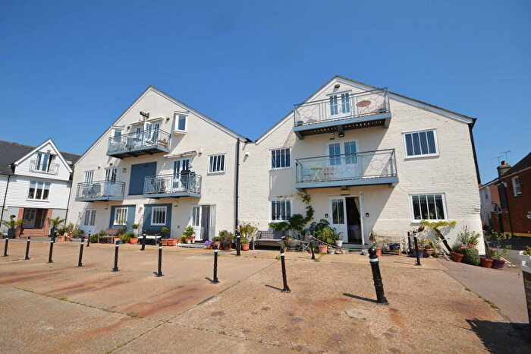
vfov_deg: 77.3
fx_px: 221
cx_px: 266
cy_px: 177
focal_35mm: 15
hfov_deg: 100.4
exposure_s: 1/200
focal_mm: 10
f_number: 11
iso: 100
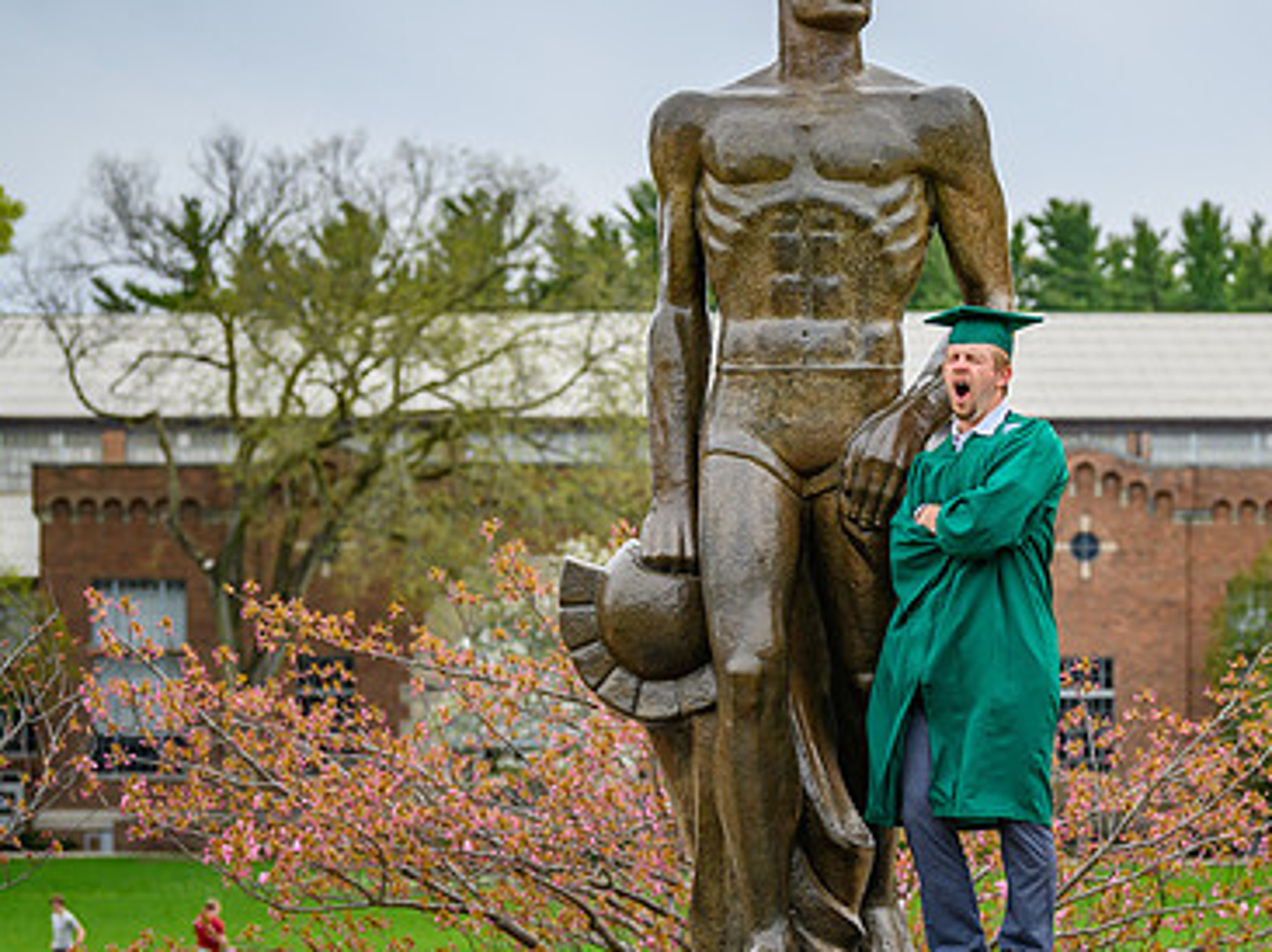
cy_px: 530
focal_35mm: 142
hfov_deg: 13.9
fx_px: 5215
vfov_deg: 10.4
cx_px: 975
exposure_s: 1/2000
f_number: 4
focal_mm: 90
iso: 400
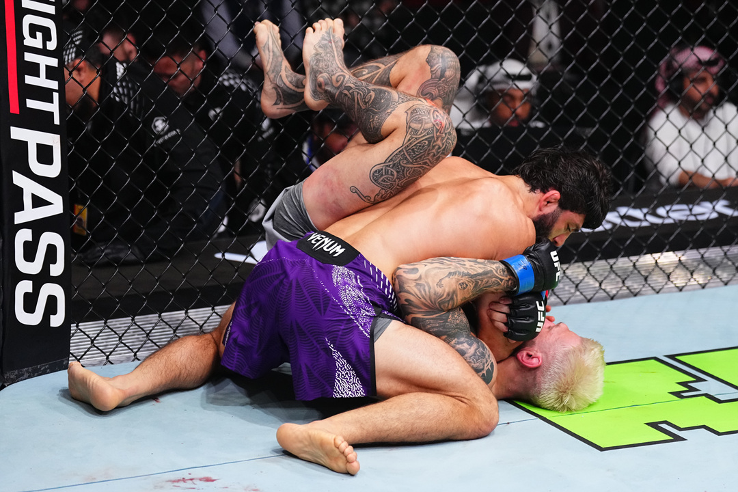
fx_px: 2255
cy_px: 246
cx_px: 369
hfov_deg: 18.6
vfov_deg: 12.5
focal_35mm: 110
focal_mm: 110
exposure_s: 1/1250
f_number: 2.8
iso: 3200
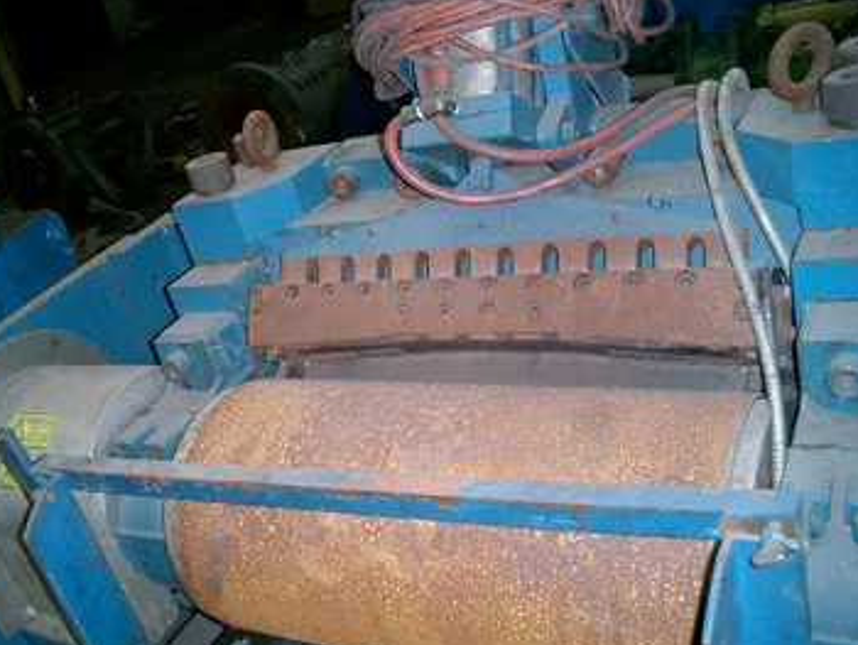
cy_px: 361
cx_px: 380
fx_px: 992
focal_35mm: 40
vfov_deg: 36.0
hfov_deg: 46.7
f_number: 4.2
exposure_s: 1/40
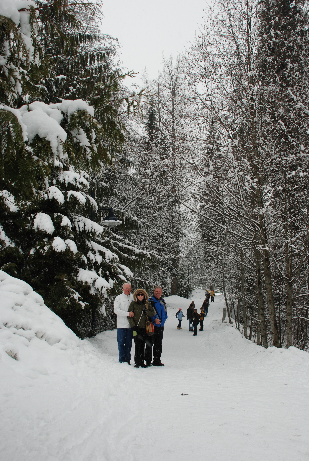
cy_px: 230
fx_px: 424
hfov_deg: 40.1
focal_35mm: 33
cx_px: 154
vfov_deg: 57.2
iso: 100
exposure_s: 1/160
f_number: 6.3
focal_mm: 22
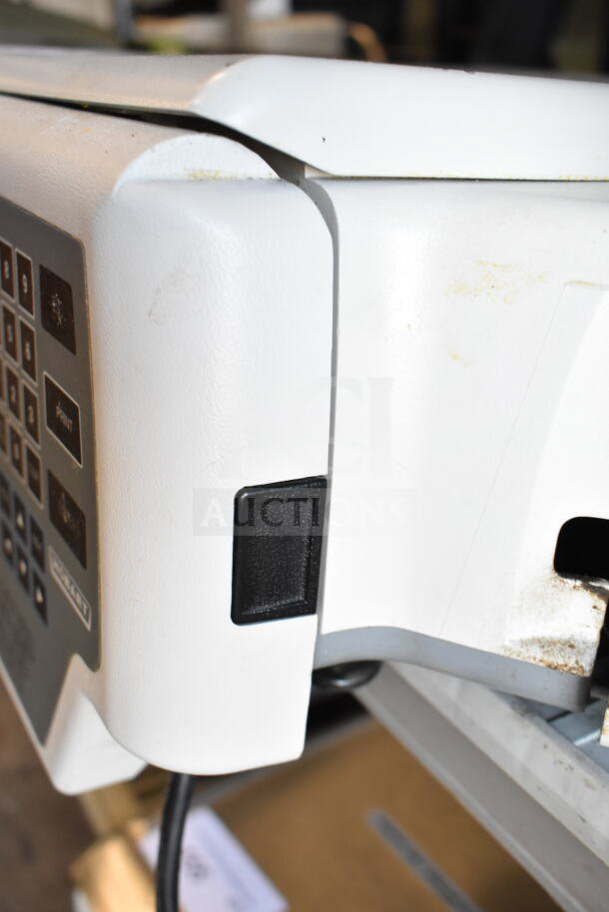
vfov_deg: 53.1
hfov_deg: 36.9
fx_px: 913
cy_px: 456
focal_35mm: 36
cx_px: 304
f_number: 5
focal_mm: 24
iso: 1600
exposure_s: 1/100
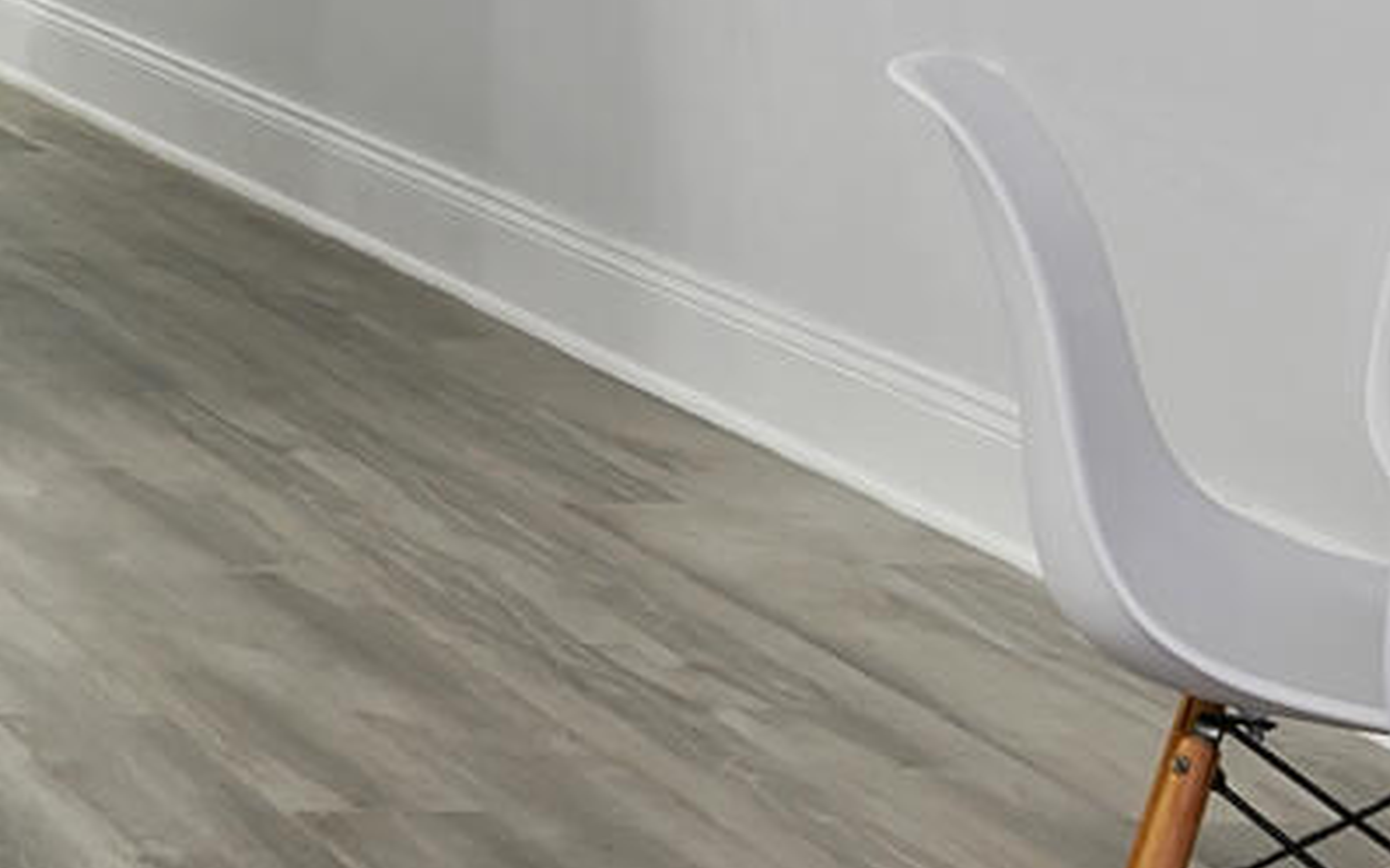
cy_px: -595
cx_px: -1810
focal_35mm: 131
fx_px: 4962
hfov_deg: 12.8
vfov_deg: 9.6
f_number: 8
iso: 320
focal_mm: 17
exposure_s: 1/2.5
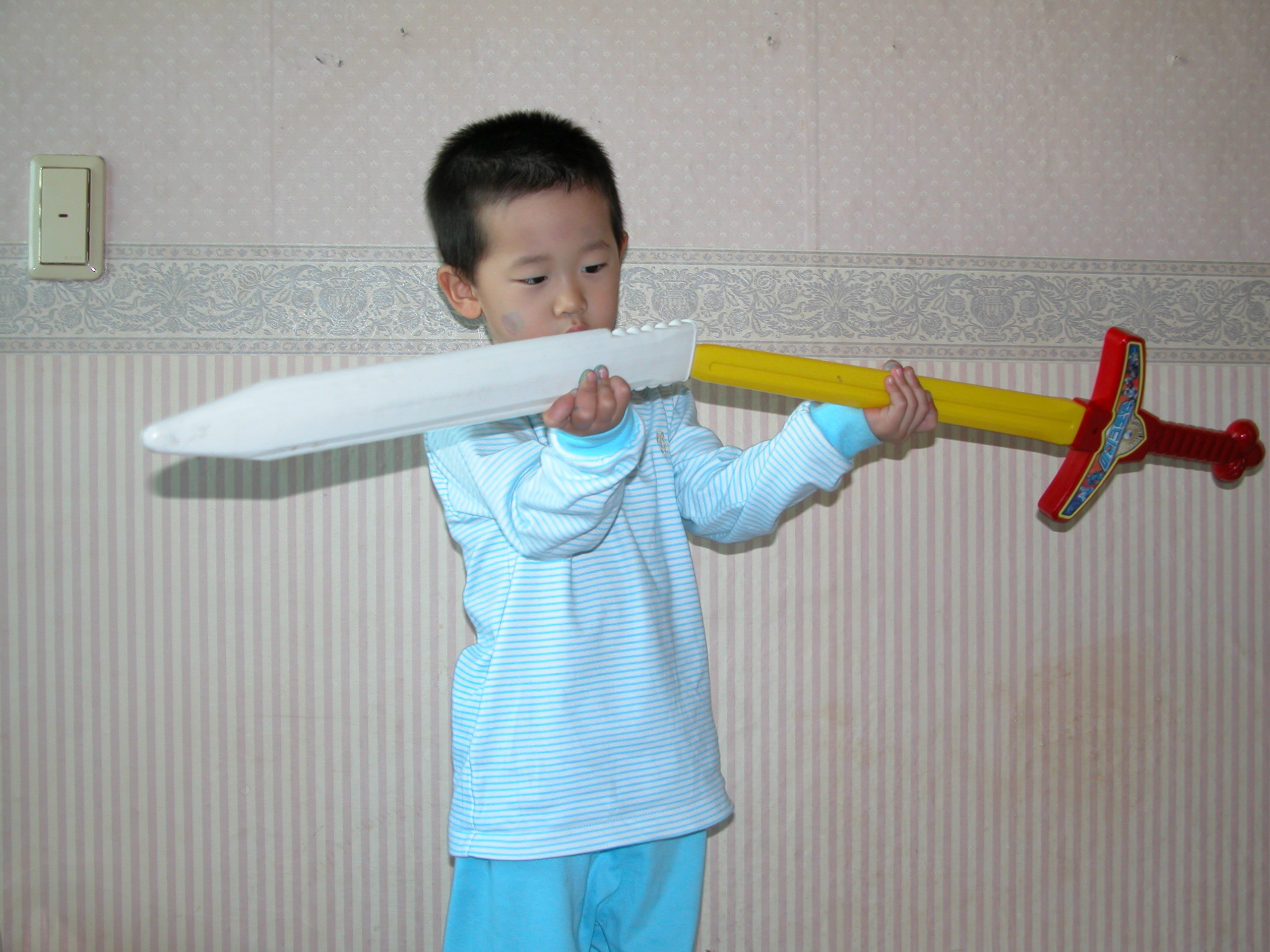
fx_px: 1651
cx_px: 635
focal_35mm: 45
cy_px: 476
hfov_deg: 42.1
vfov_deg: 32.2
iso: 100
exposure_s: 1/30
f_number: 3
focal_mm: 11.6
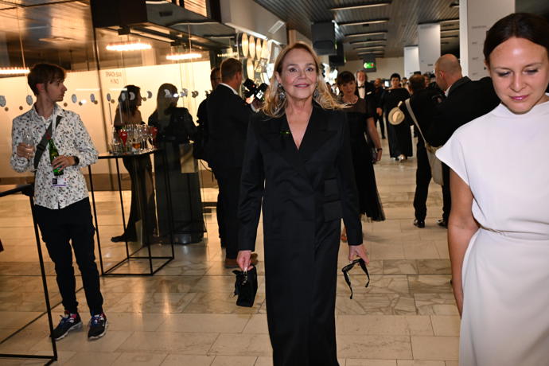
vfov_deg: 37.9
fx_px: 534
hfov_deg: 54.4
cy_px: 183
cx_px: 274
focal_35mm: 35
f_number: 4.5
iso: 2500
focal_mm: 35
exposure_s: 1/125
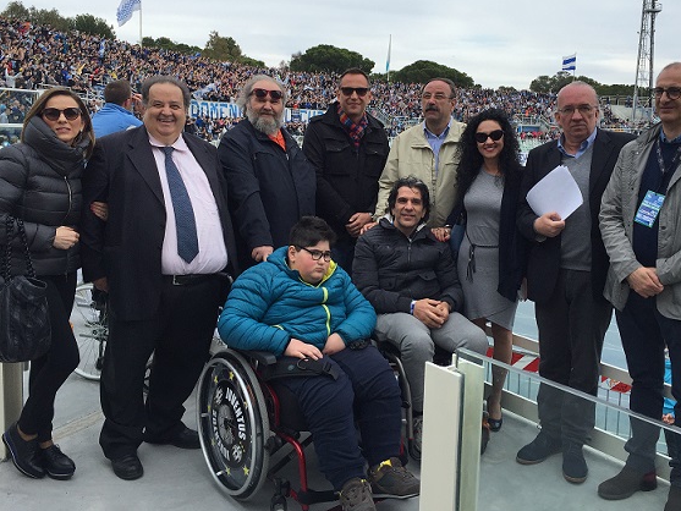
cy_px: 216
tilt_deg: -7.7
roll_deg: -2.0
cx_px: 377
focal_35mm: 34
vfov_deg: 41.7
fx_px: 669
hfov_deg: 53.8
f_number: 2.2
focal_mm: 4.15
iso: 32
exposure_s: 1/746
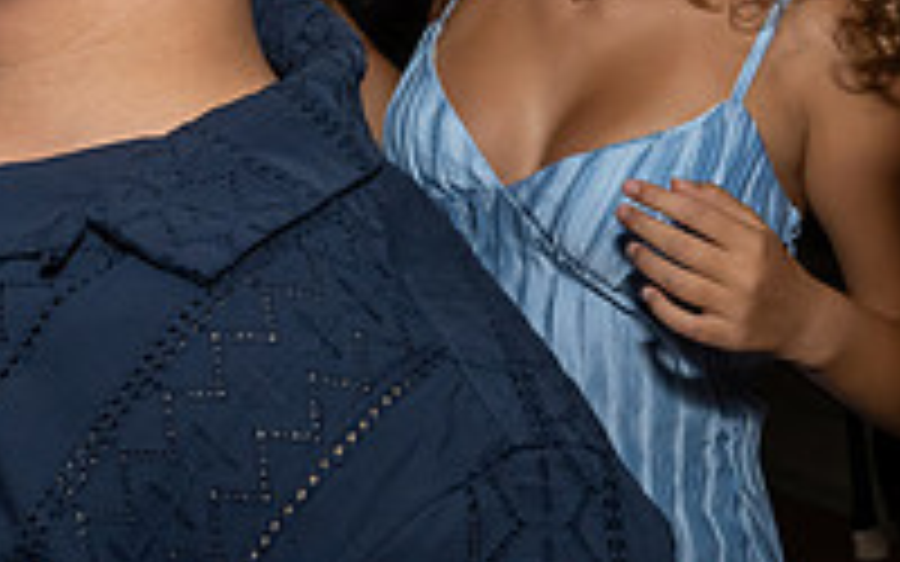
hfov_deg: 26.5
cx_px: 27
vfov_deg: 16.0
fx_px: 1815
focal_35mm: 74
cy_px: -301
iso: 1000
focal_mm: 17
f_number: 7.1
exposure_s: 1/250
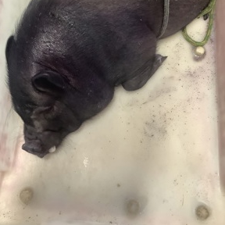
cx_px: 103
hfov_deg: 41.8
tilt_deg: -69.9
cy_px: 68
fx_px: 294
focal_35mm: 40
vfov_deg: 41.1
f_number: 2.4
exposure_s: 1/30
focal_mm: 3.3
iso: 400
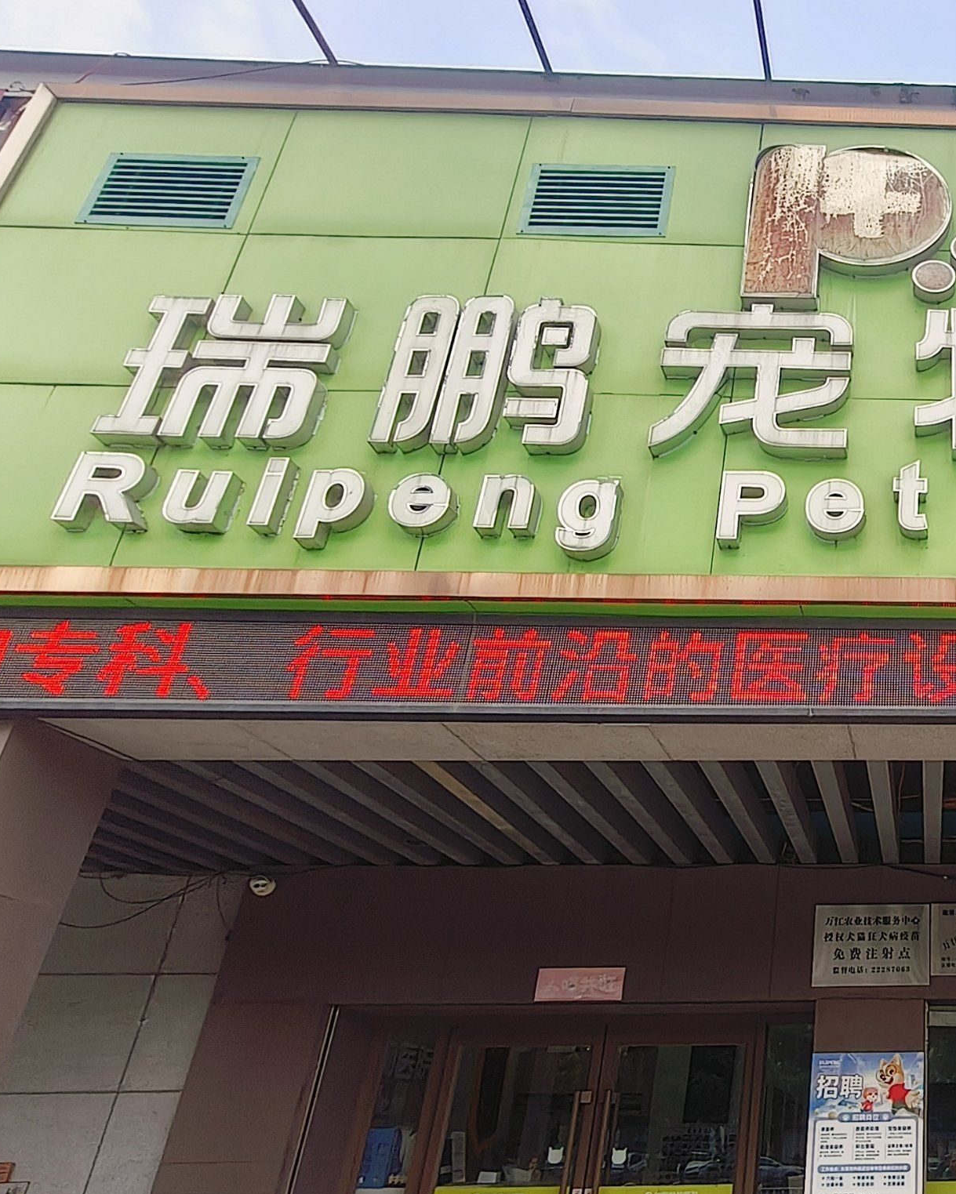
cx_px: 972
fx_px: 990
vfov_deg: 62.0
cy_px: 677
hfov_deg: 43.5
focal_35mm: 28
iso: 50
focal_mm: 1.68
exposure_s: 1/625
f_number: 2.2
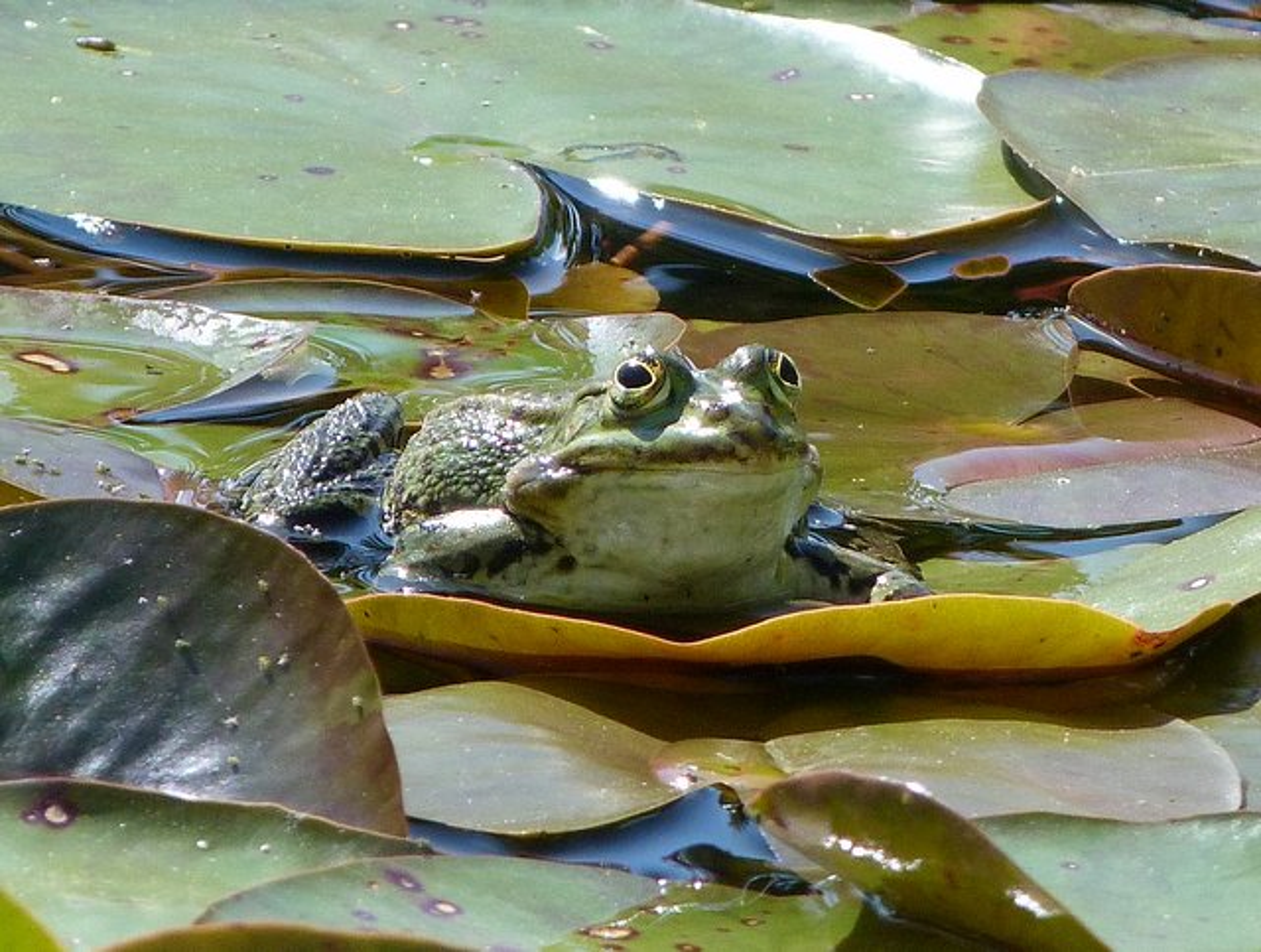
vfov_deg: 1.9
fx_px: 29172
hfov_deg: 2.5
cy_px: 476
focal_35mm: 799
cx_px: 630
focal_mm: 108
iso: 200
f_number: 5.6
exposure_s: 1/400
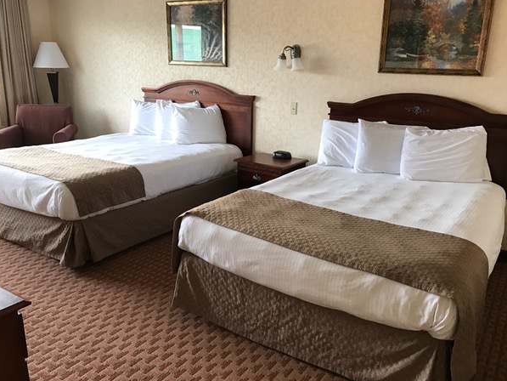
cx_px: 263
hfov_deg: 59.9
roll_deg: -1.5
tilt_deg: -17.4
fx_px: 439
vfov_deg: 46.8
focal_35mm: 30
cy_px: 197
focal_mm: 3.99
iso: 25
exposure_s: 1/30
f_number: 1.8
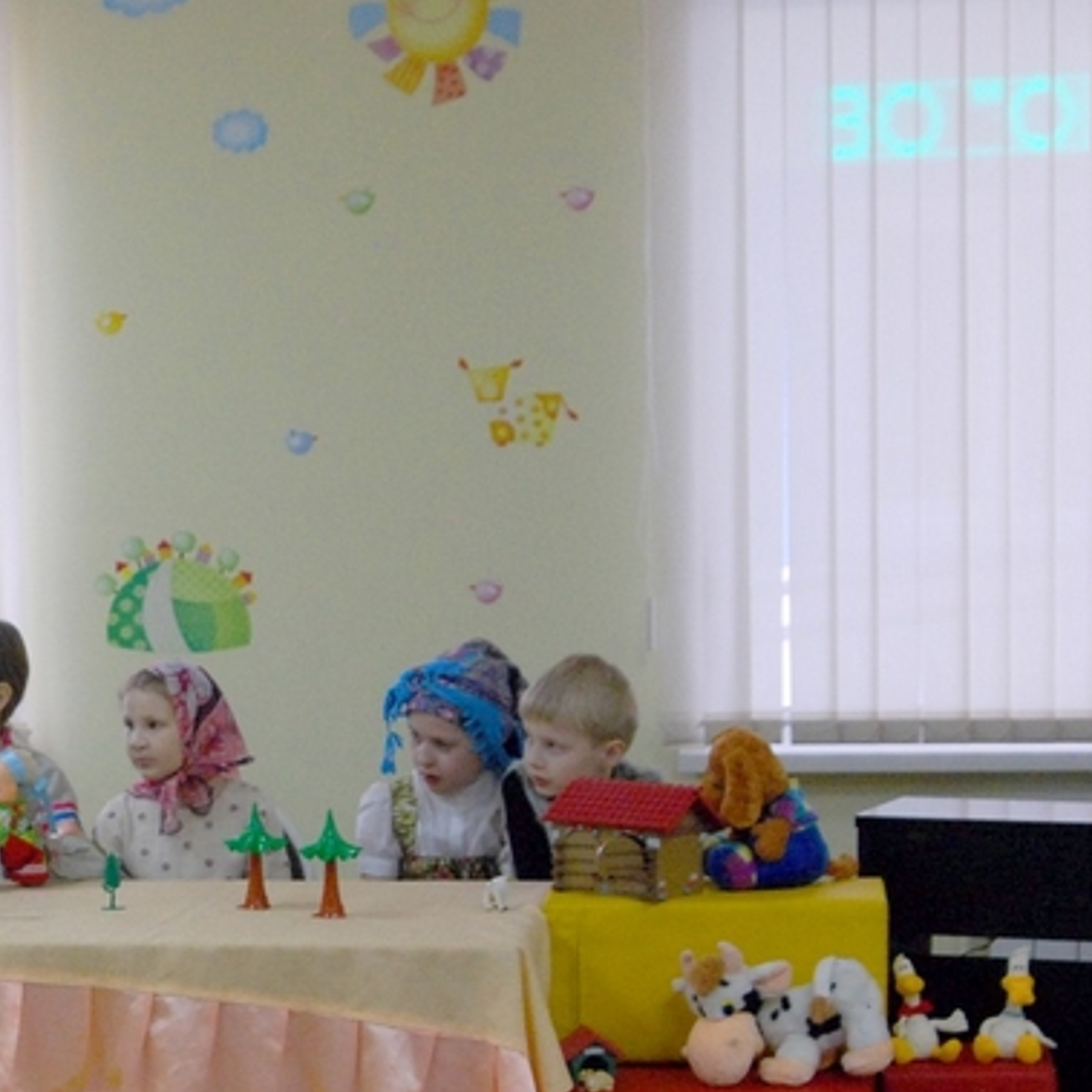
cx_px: -26
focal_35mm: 97
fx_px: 3462
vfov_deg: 17.9
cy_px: 768
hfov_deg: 17.5
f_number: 5
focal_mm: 36
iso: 800
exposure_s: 1/80
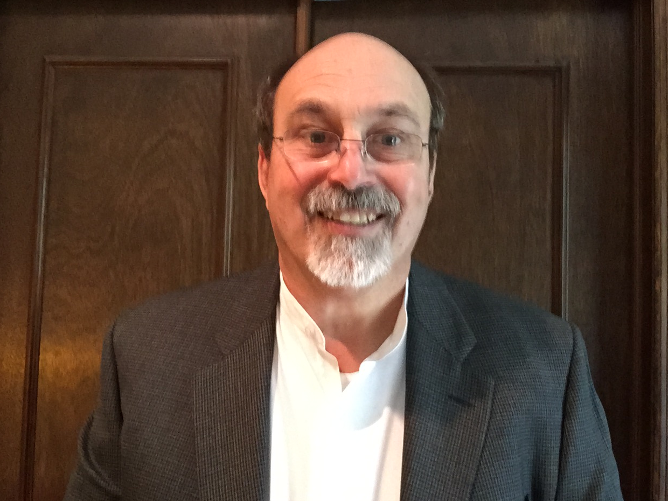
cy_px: 254
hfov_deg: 56.8
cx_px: 339
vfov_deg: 44.2
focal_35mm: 32
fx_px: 618
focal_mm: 2.65
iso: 400
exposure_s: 1/15
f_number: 2.2
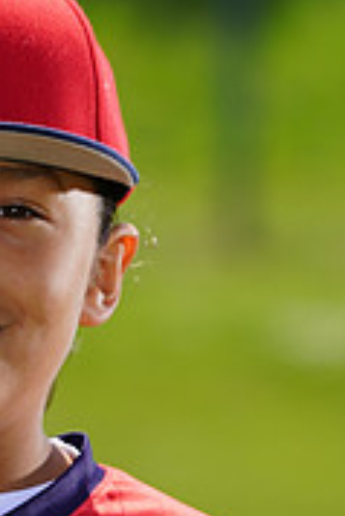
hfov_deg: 1.7
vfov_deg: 2.5
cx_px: -112
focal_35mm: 825
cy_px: 673
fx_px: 11835
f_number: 7.1
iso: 100
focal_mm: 253
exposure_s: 1/250
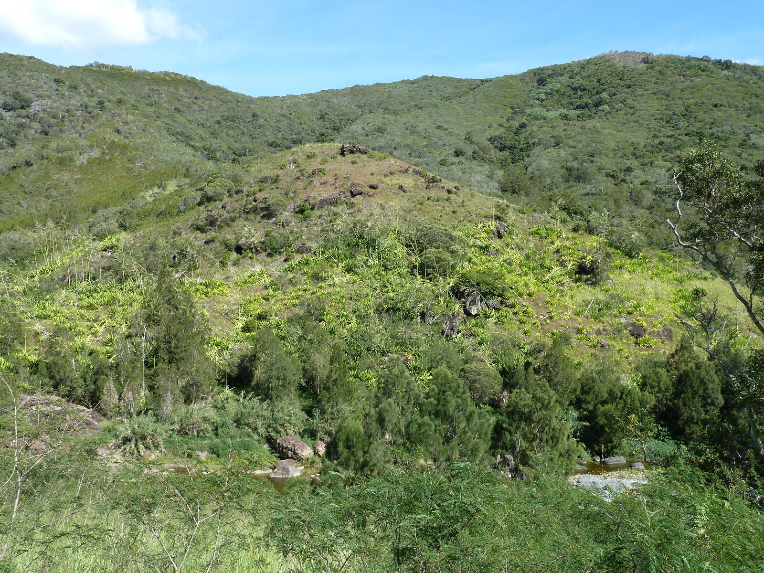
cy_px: 286
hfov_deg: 56.8
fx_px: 706
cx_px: 382
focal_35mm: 32
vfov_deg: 44.2
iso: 80
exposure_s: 1/320
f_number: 4
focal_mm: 5.3
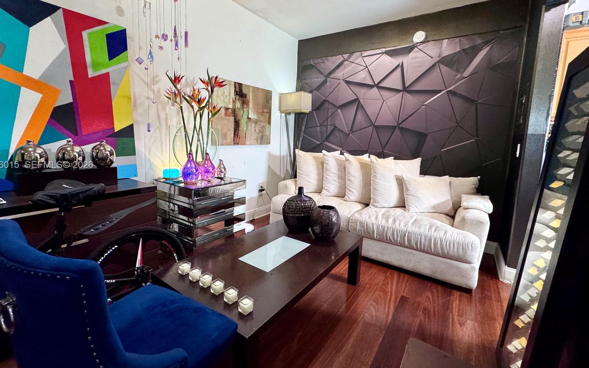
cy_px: 166
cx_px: 287
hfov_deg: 97.8
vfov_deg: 71.0
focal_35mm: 16
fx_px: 257
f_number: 2.2
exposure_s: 1/60
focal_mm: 2.22
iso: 500
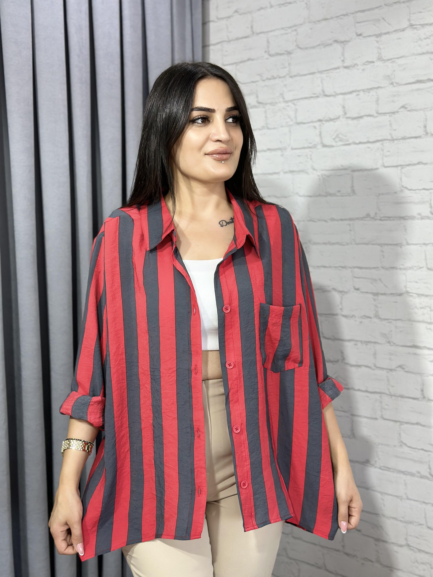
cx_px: 216
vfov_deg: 39.7
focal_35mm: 48
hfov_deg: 30.3
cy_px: 288
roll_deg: +0.2
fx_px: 801
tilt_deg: -4.1
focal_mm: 6.86
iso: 125
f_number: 1.78
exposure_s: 1/100
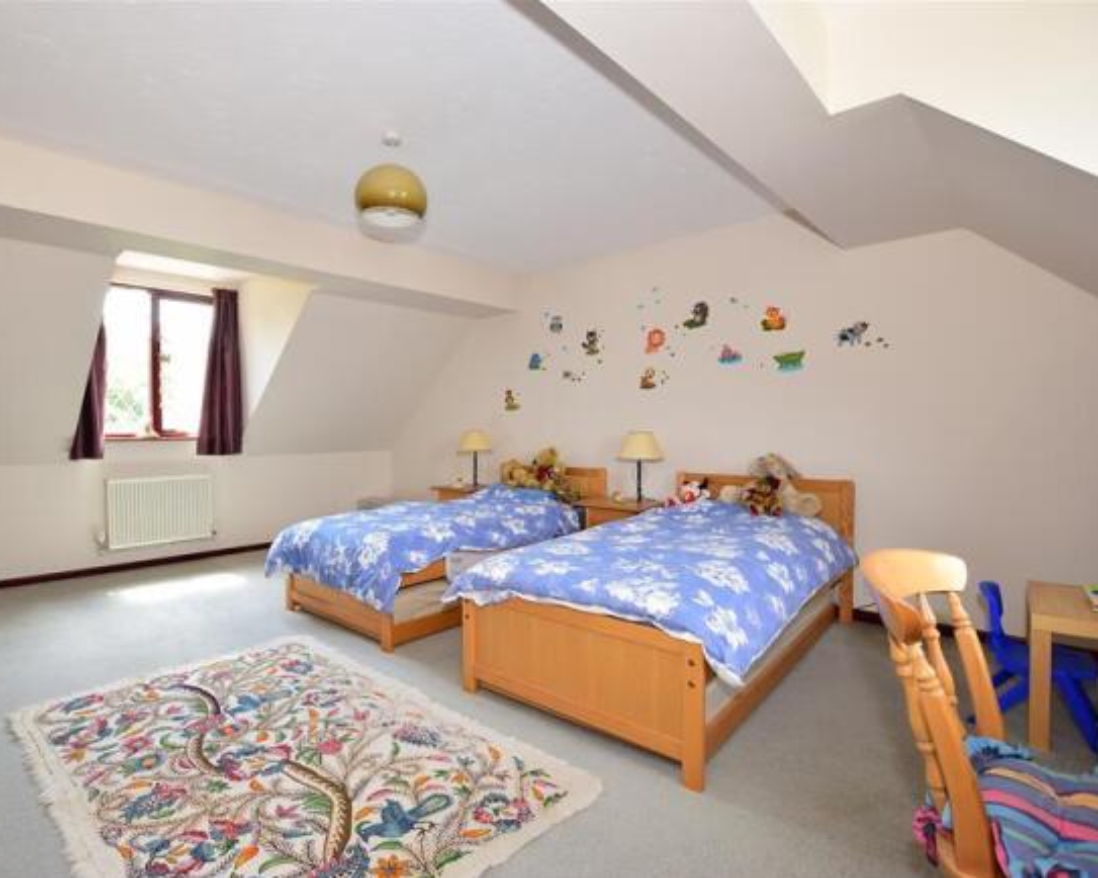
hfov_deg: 89.1
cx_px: 475
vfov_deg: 76.9
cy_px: 440
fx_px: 552
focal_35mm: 17
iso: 200
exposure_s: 1/30
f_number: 5
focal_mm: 10
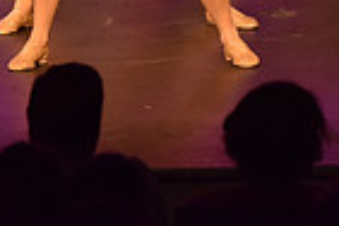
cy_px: -206
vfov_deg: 2.7
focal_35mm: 516
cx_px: 293
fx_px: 4859
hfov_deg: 4.0
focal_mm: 125
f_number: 4
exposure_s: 1/320
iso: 2000
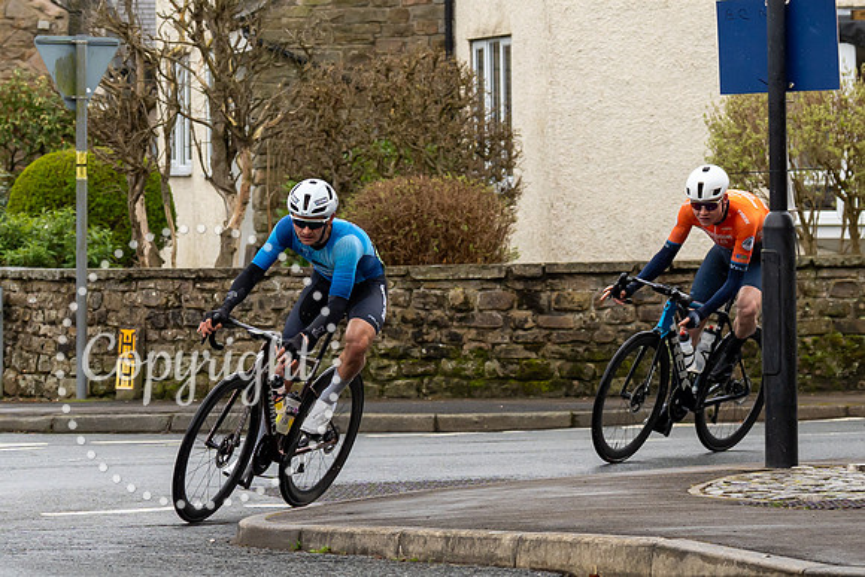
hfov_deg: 10.8
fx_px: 4583
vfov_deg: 7.2
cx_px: 277
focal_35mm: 191
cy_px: 219
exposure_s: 1/1000
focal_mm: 70
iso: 400
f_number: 4
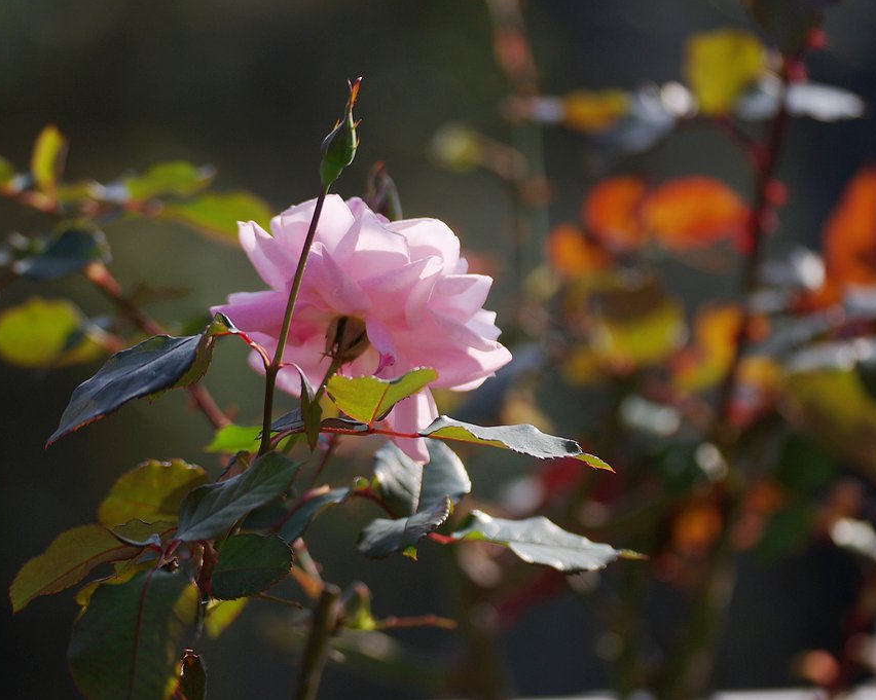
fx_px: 7905
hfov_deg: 6.3
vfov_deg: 5.1
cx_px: 451
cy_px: 349
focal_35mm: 305
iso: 100
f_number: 3.5
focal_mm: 180
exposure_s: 1/1000
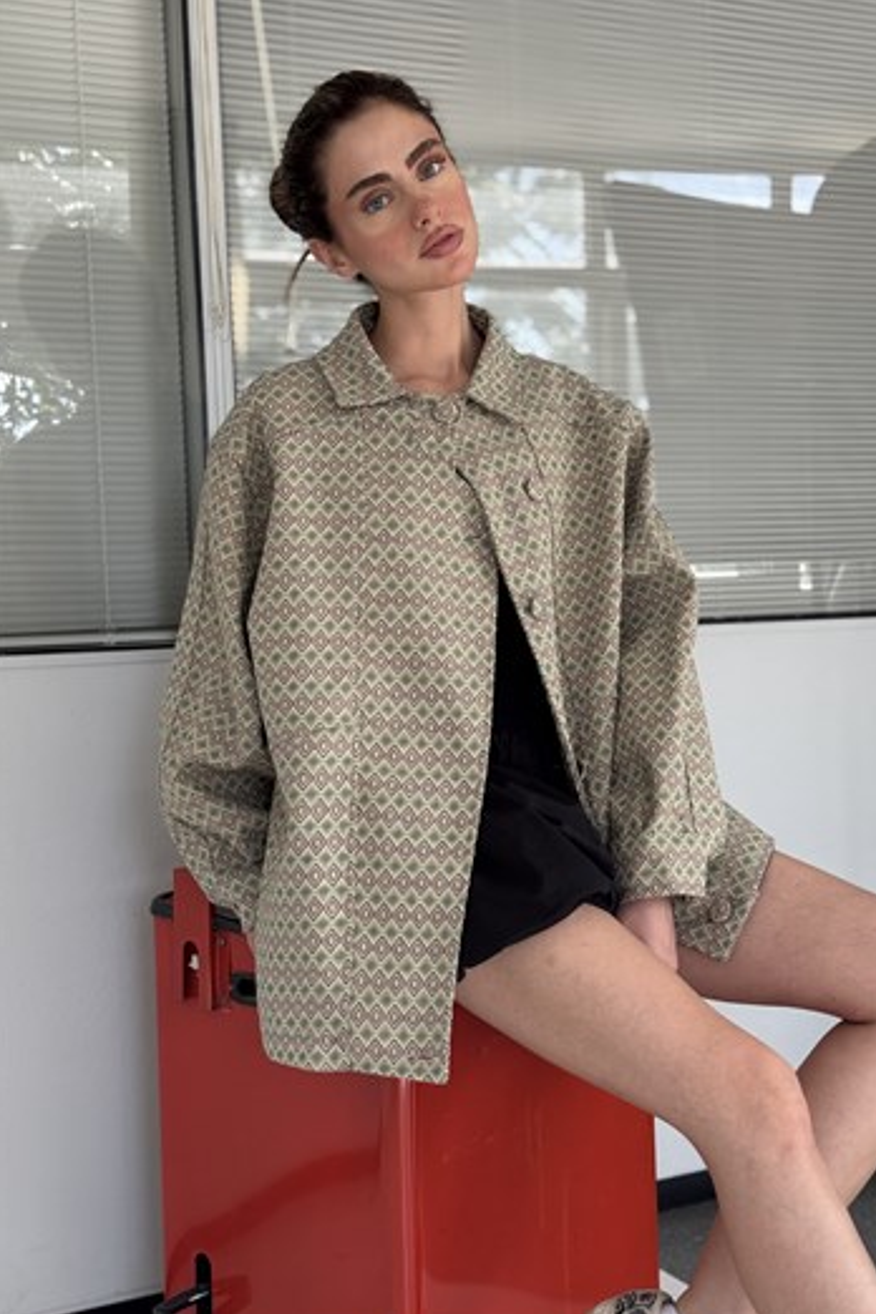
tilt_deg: -2.4
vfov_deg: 38.9
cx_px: 493
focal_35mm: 51
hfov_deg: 26.5
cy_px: 651
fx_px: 1861
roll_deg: +1.5
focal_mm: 6.76
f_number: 1.78
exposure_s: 1/225
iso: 64
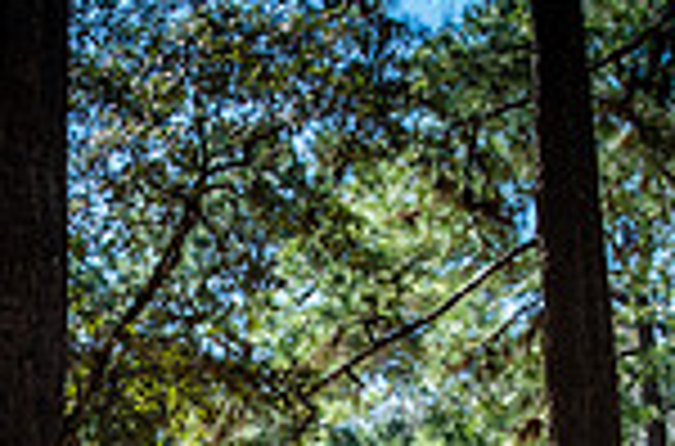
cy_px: 842
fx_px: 5159
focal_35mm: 276
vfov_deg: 4.9
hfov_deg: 7.5
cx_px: 40
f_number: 7.1
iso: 200
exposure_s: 1/250
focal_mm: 70
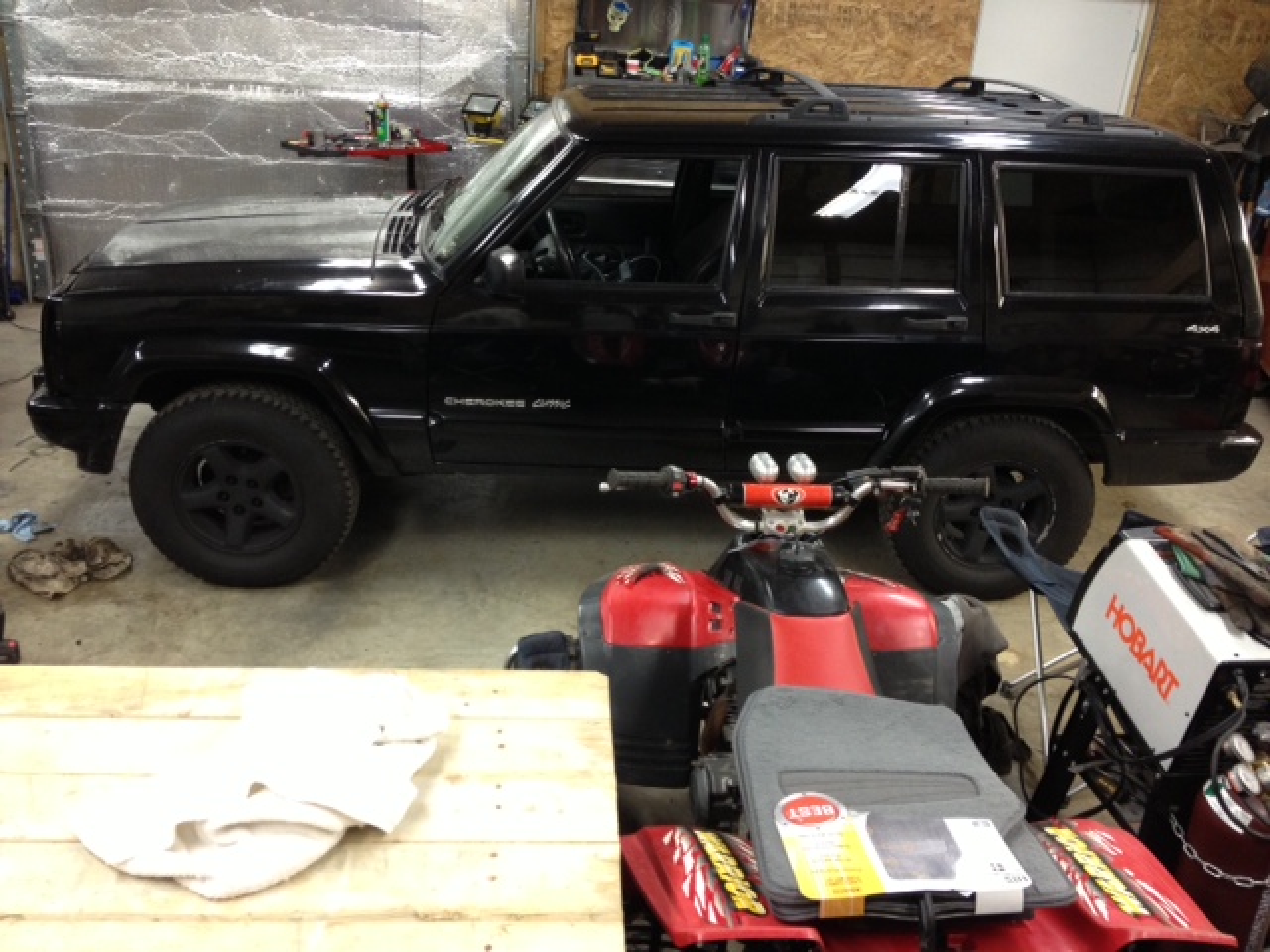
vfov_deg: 40.7
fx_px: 1284
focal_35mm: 35
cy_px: 476
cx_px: 635
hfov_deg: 52.6
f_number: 2.4
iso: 160
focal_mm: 4.28
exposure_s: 1/20
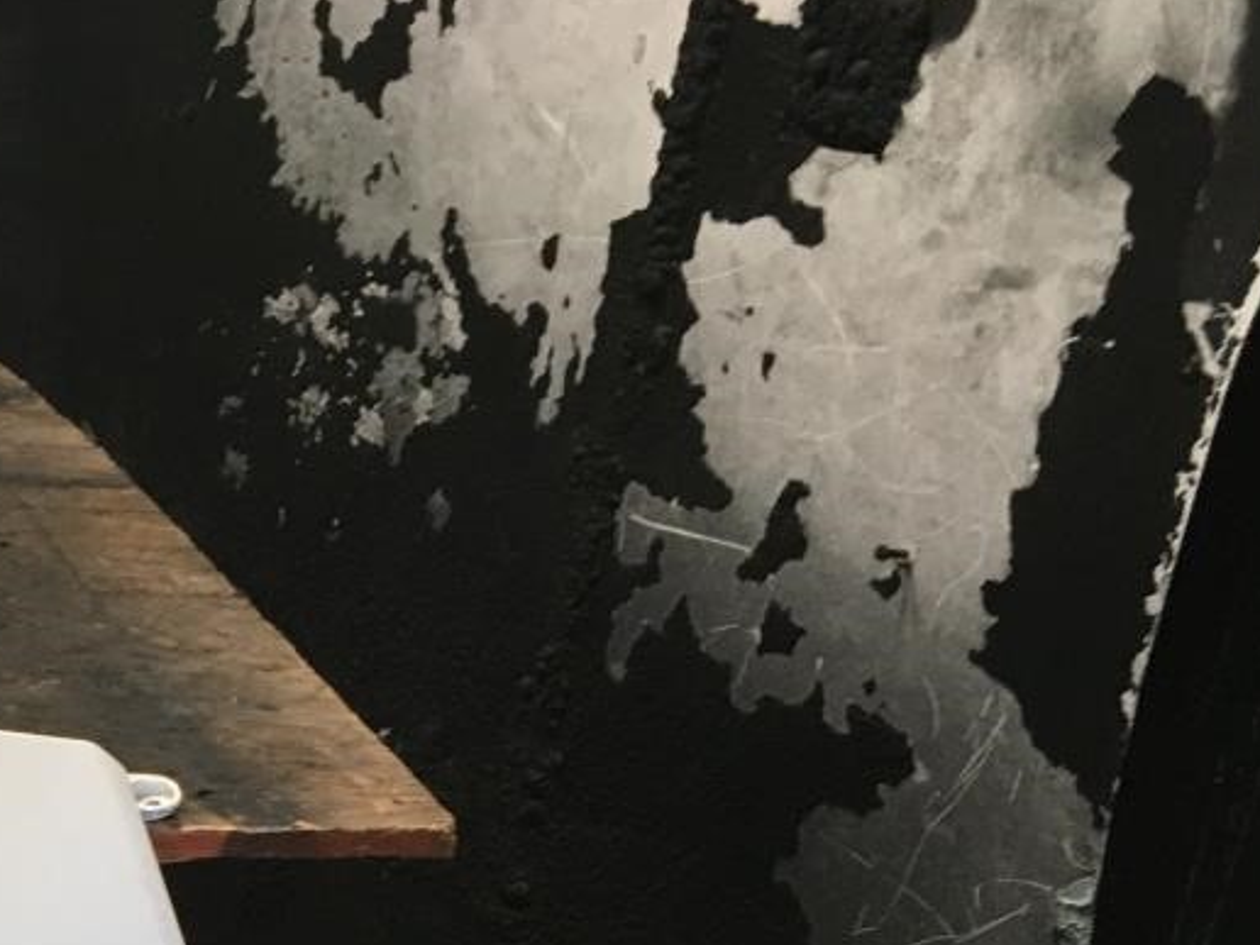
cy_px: 1157
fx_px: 2621
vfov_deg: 19.2
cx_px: -232
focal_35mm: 72
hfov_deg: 24.6
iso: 100
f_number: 2.2
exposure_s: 1/30
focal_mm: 4.15
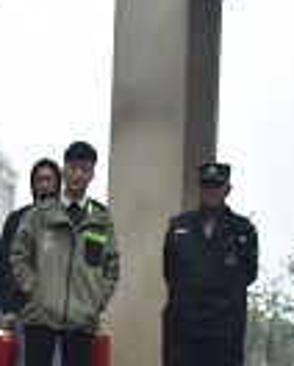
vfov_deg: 17.5
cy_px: 388
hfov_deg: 13.5
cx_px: -184
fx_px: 1150
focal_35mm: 106
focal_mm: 18
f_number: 5.6
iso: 800
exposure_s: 1/350
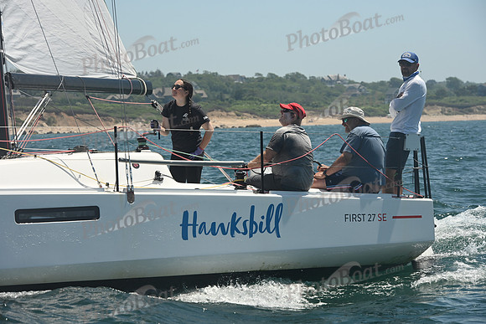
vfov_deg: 9.5
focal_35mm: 145
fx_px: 1958
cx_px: 243
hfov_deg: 14.2
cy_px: 162
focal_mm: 145
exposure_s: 1/1000
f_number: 9
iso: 320
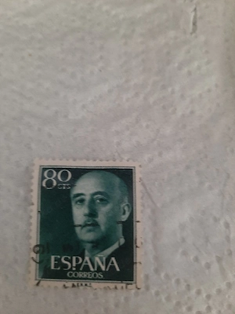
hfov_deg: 53.1
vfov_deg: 67.3
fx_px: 235
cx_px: 118
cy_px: 157
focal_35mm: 26
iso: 200
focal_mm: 3.93
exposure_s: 1/25
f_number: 1.7
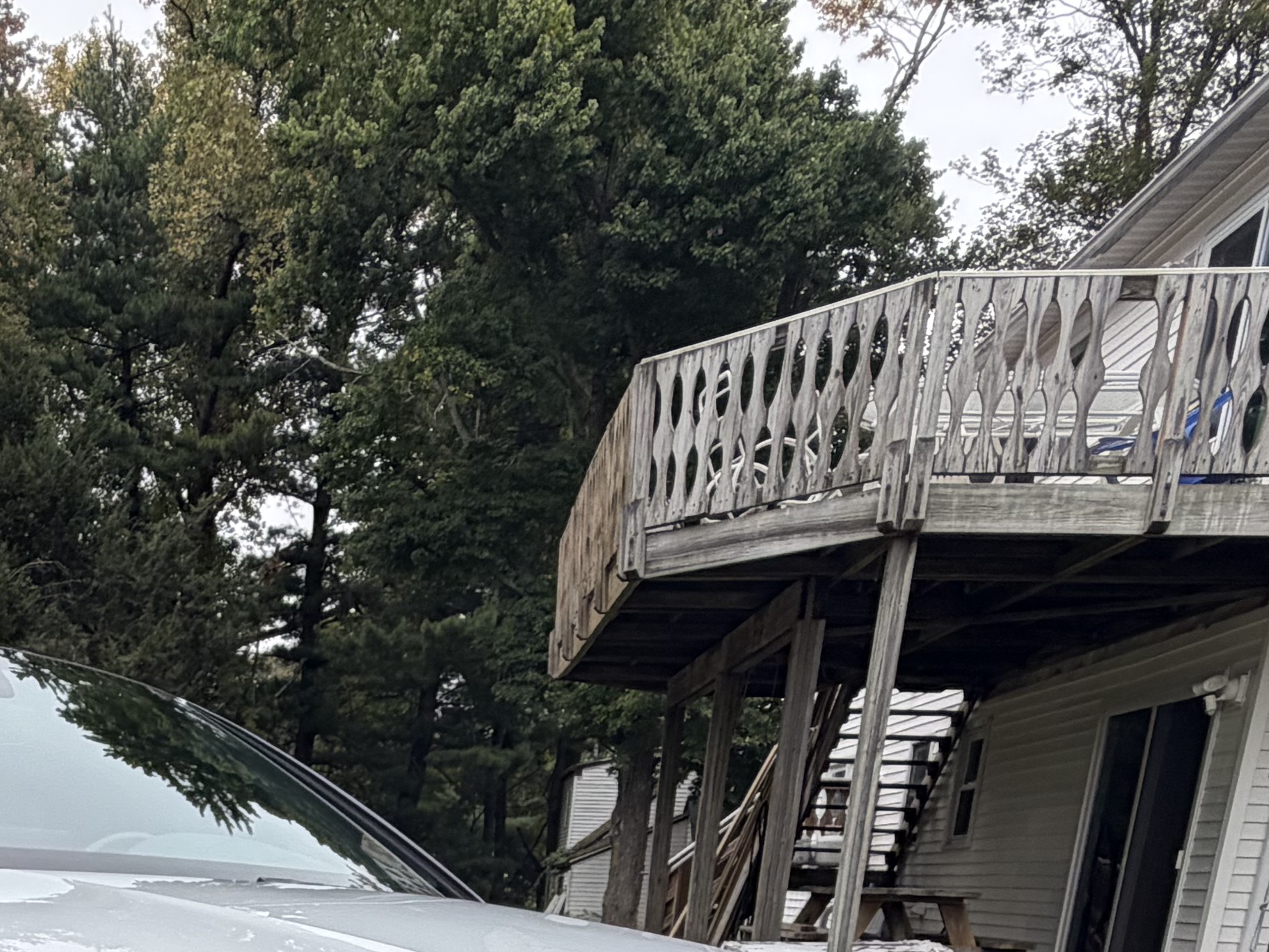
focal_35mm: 42
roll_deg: -1.1
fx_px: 1540
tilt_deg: -17.4
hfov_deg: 41.9
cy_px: 1324
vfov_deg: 27.1
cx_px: 177
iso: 40
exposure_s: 1/631
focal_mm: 2.22
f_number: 2.2
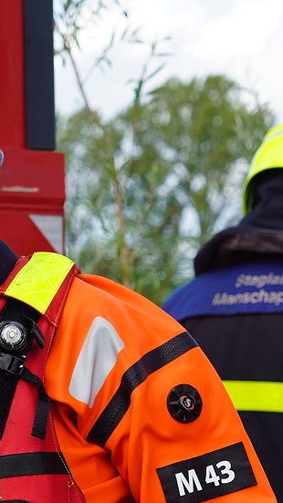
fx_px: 2872
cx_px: 96
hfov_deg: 5.6
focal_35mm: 215
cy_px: 454
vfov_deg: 10.0
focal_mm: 59
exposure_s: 1/320
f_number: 5
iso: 100
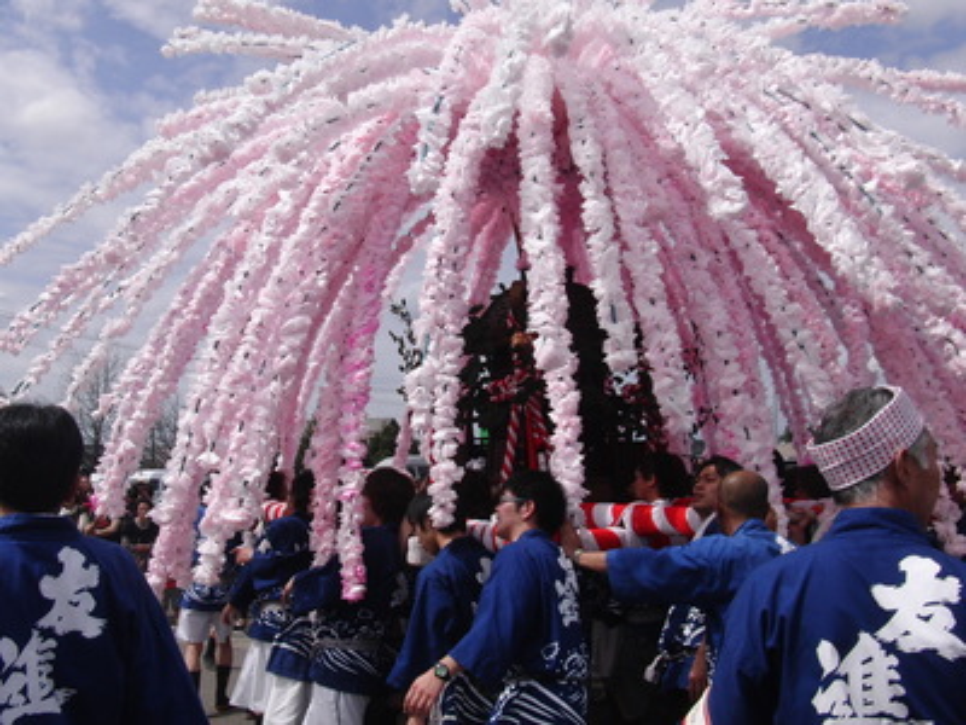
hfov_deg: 50.1
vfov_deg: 38.7
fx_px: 1033
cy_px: 362
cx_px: 483
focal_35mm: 37
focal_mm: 6.42
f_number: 8.5
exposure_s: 1/500
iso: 100
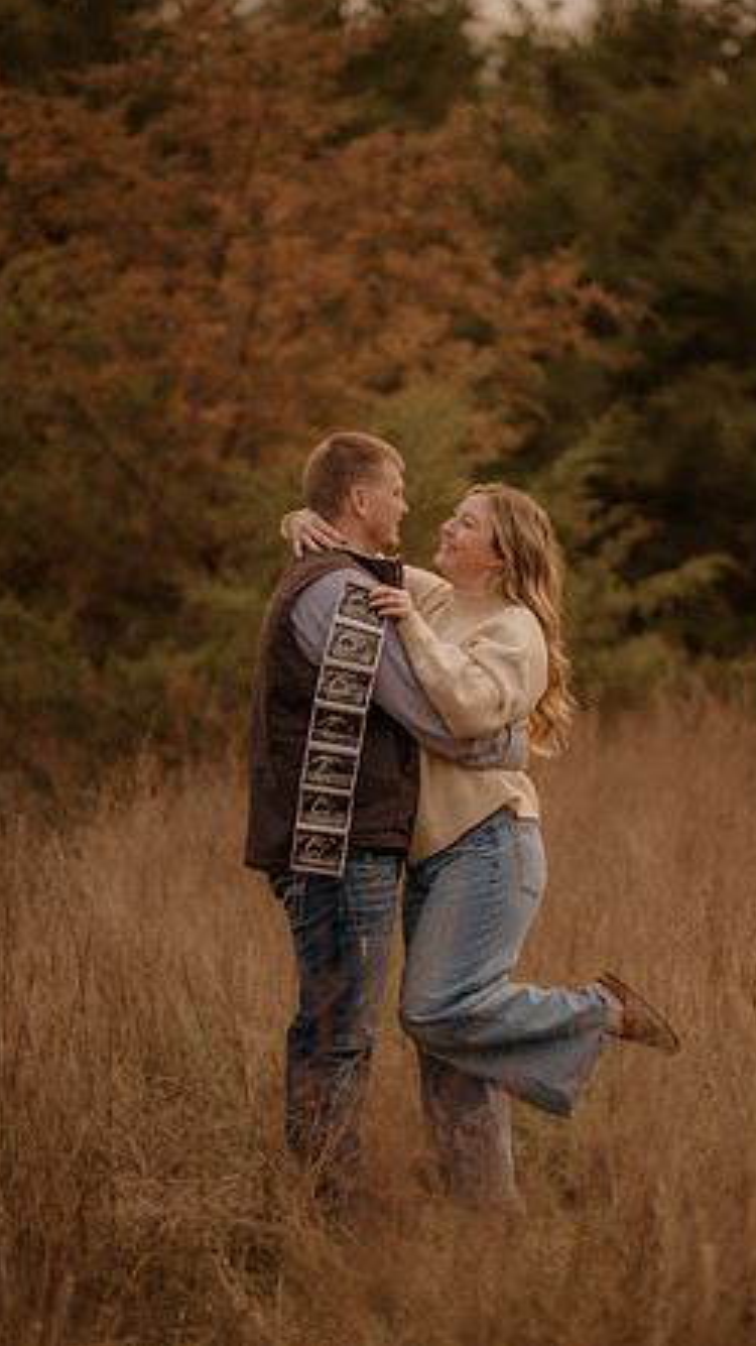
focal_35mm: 90
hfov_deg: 13.4
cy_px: 668
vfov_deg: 23.7
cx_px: 423
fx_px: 3210
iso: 320
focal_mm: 85
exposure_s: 1/1250
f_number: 1.4
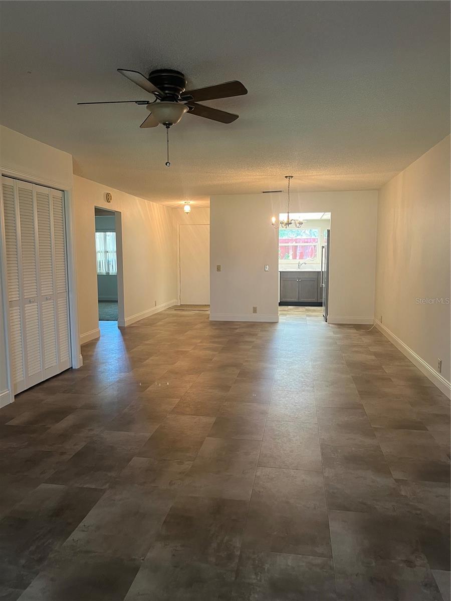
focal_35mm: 26
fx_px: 452
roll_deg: +1.2
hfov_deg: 53.1
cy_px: 300
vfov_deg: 67.3
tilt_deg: -4.9
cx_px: 226
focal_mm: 5.1
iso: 200
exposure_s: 1/60
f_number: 1.6
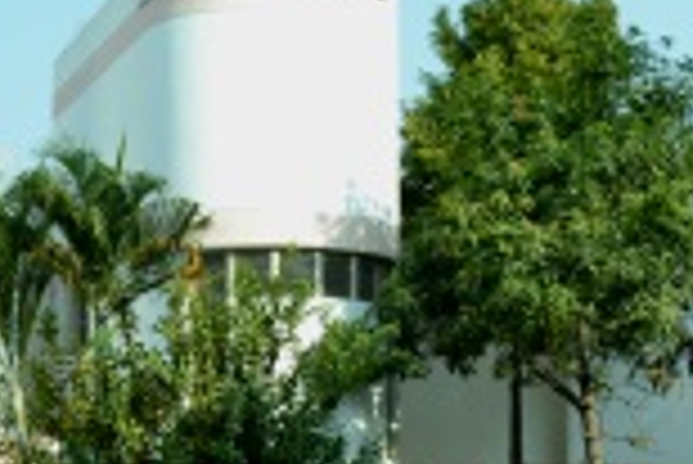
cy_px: 327
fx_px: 1349
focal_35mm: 70
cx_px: 189
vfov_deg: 19.4
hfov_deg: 28.5
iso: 200
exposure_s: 1/250
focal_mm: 18
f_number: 8
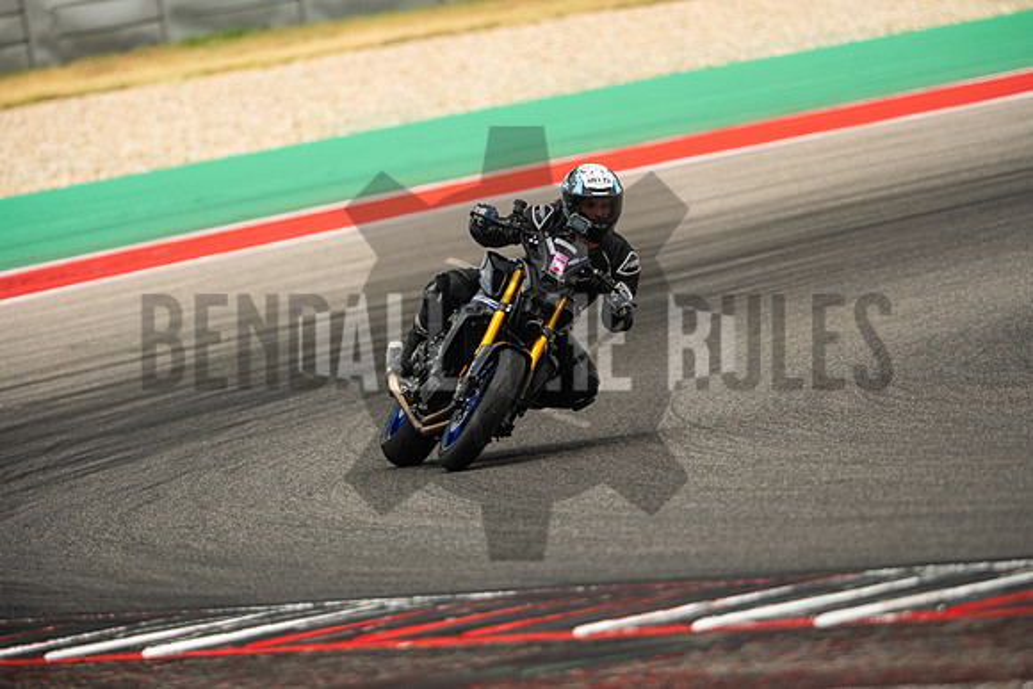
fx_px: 12054
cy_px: 344
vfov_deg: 3.3
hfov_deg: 4.9
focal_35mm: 420
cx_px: 516
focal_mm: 280
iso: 400
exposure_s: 1/2000
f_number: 2.8
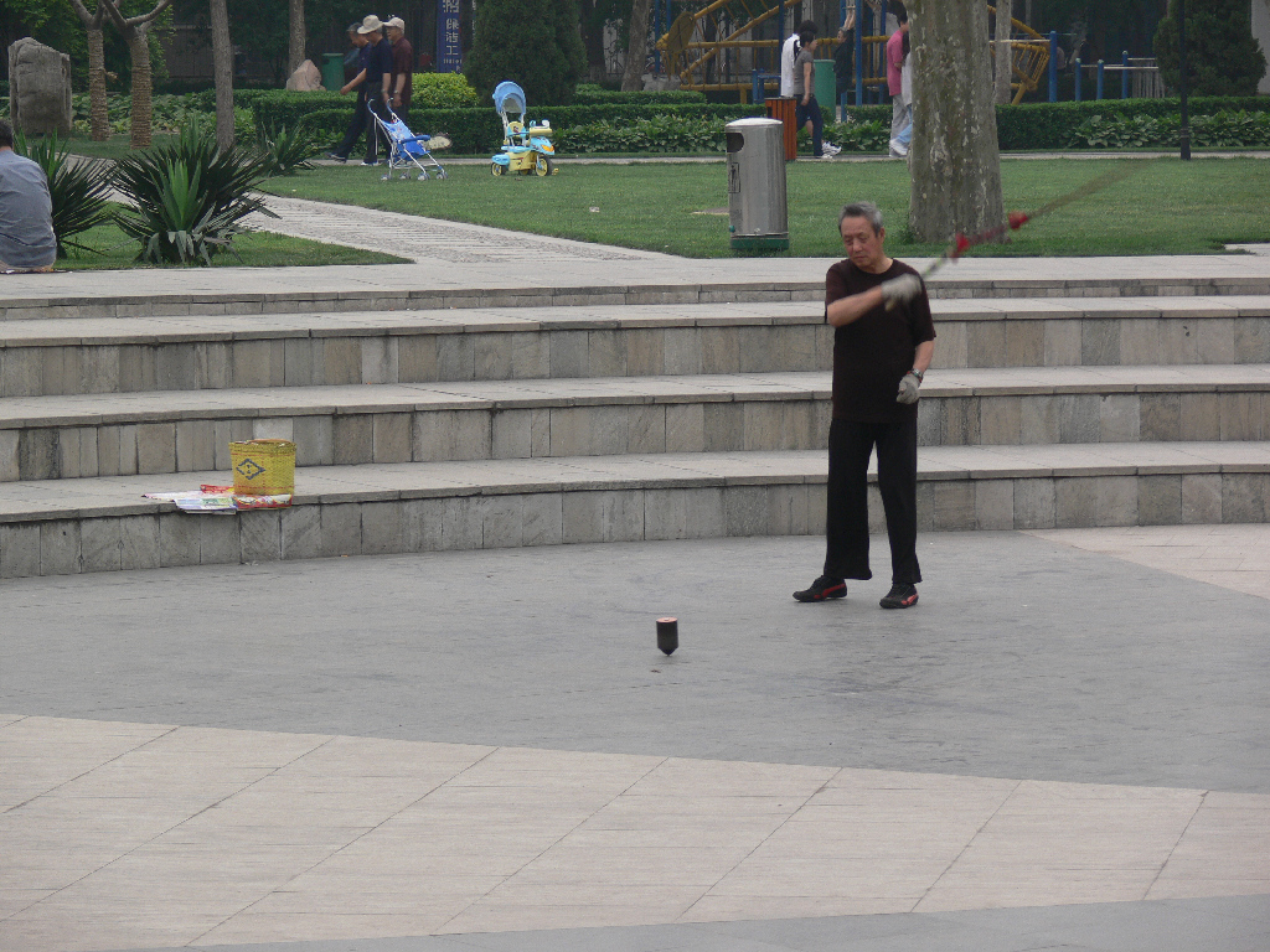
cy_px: 476
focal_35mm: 166
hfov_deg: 11.9
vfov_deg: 8.9
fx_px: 6090
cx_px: 635
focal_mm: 35.1
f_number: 3.6
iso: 80
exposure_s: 1/60
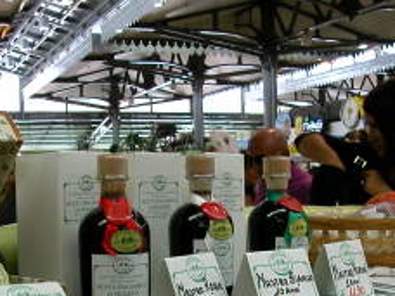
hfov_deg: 29.8
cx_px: 215
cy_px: 254
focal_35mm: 65
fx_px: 742
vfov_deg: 22.2
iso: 100
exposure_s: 1/49
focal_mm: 5.6
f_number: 2.7
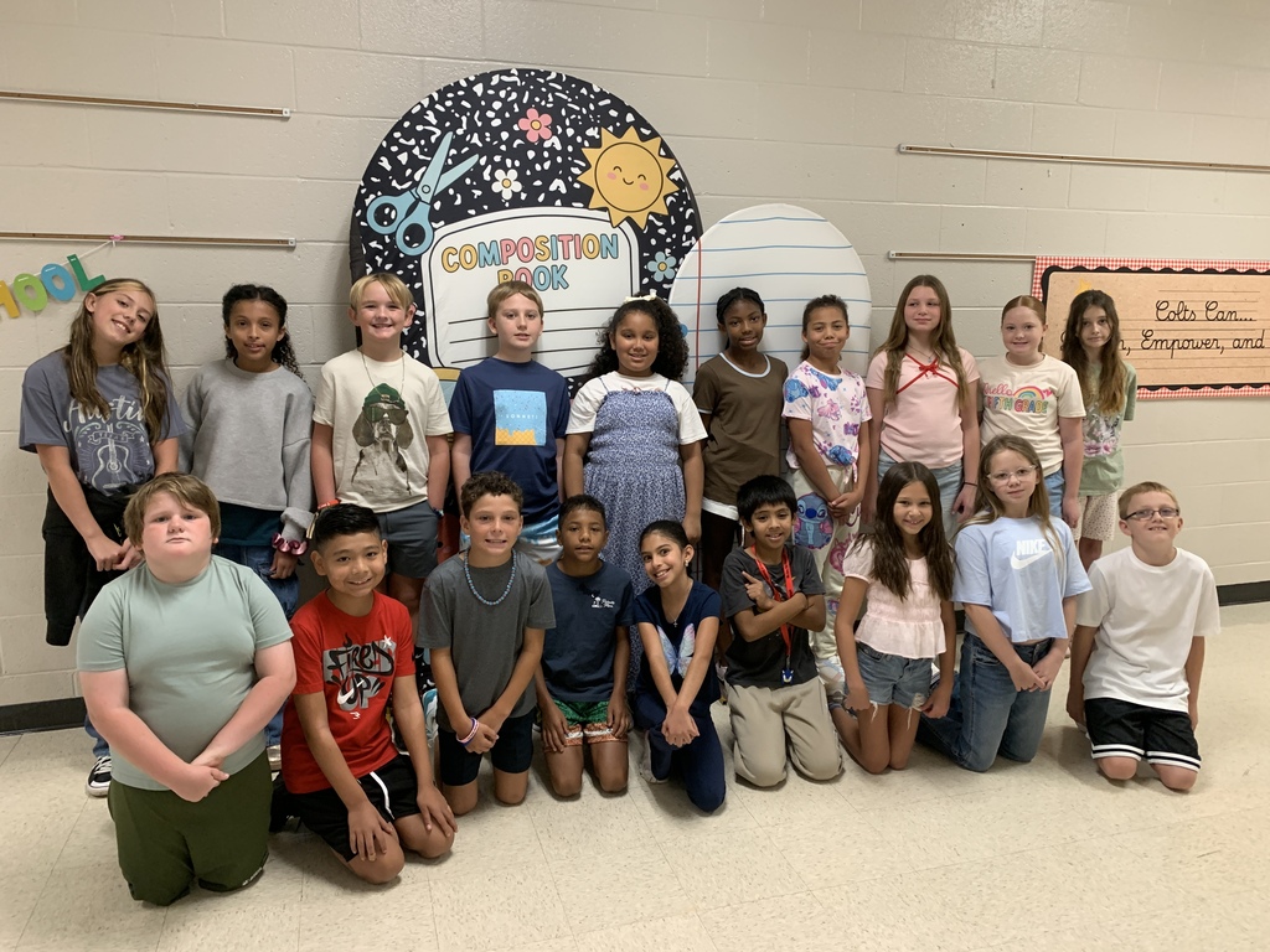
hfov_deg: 67.3
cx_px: 635
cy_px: 476
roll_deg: -0.9
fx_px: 954
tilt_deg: -11.3
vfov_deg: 53.1
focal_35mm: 26
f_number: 1.8
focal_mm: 4.25
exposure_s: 1/60
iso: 200
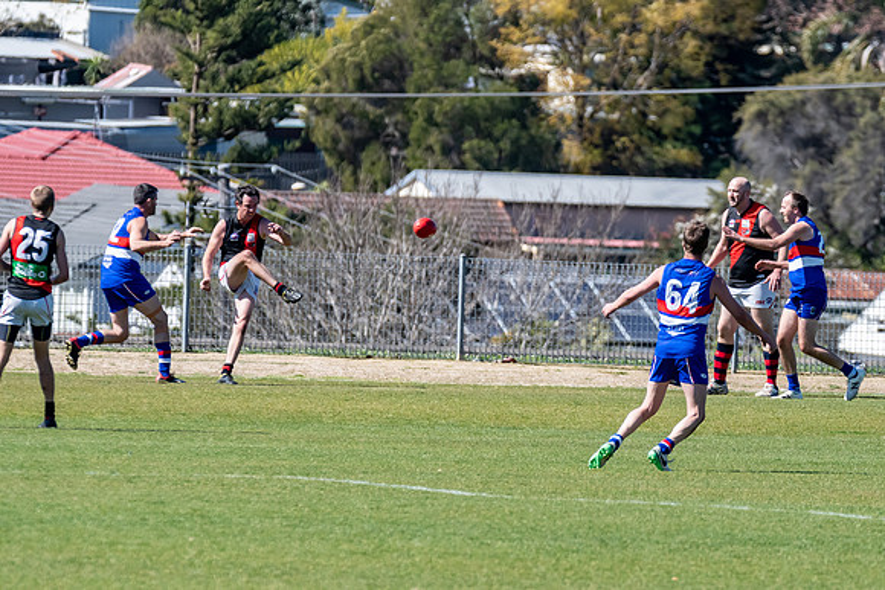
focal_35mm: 675
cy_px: 258
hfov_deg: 3.1
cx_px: 498
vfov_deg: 2.0
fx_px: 16603
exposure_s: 1/2000
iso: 800
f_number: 8
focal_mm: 400
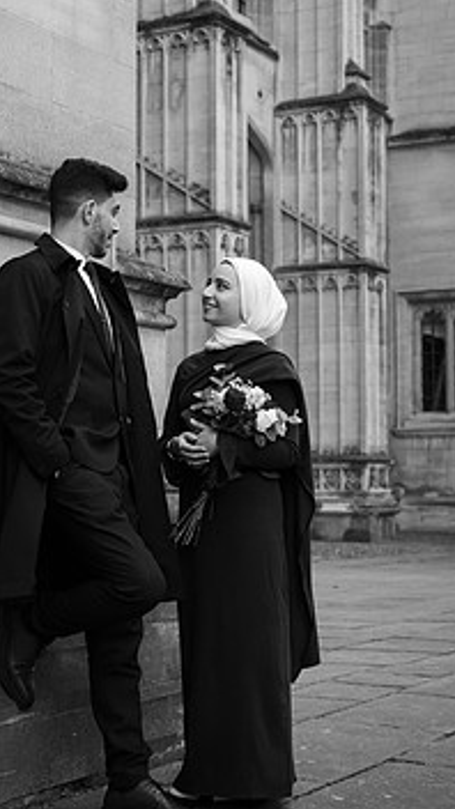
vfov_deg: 31.4
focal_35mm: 67
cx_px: 140
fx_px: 1437
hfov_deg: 17.9
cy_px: 352
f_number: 4
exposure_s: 1/320
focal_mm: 50
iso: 200
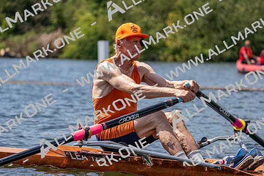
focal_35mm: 200
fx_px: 1467
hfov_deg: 10.3
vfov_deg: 6.9
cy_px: 88
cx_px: 132
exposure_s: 1/2000
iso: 250
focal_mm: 200
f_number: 5.6
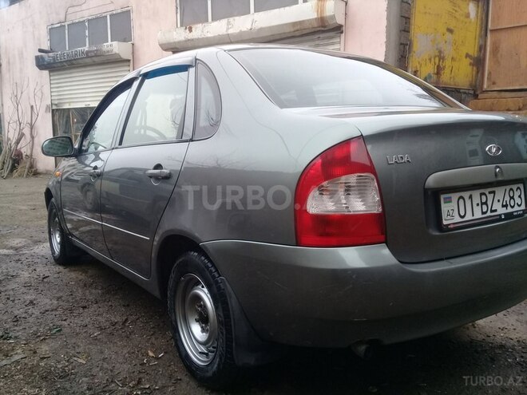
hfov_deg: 58.4
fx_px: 472
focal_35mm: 31
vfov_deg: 45.4
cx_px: 264
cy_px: 198
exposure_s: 1/33
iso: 64
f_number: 2.2
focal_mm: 3.3
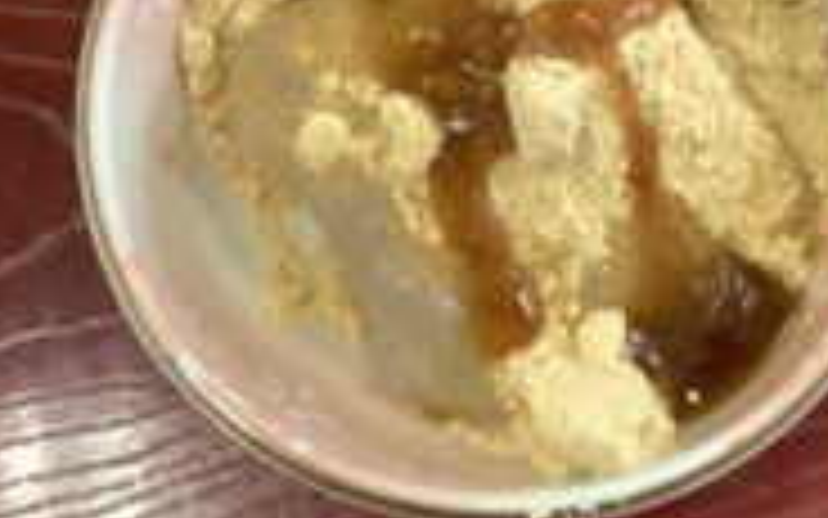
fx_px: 1512
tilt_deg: -75.5
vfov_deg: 19.3
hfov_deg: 30.5
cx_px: 511
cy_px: 146
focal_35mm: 67
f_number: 2.4
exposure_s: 1/60
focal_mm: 3.3
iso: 320
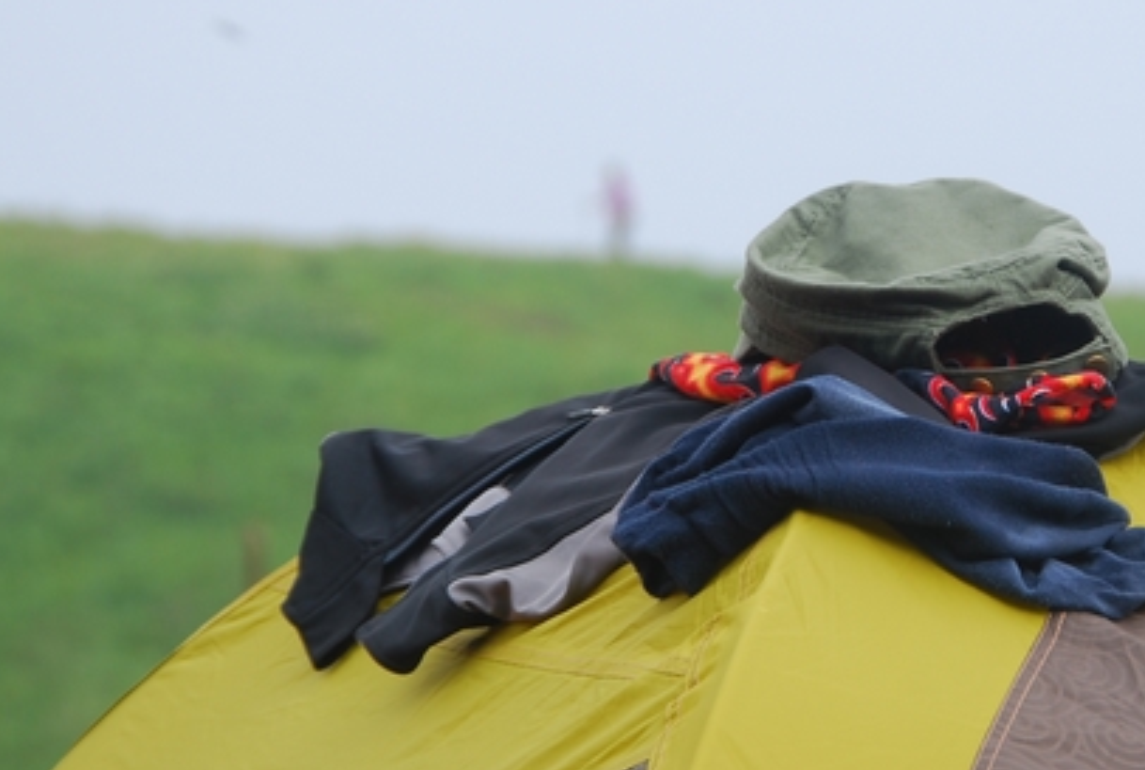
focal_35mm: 259
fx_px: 8259
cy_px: 292
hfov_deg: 7.9
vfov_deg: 5.3
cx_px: 908
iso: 100
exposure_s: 1/160
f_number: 7.1
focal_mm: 98
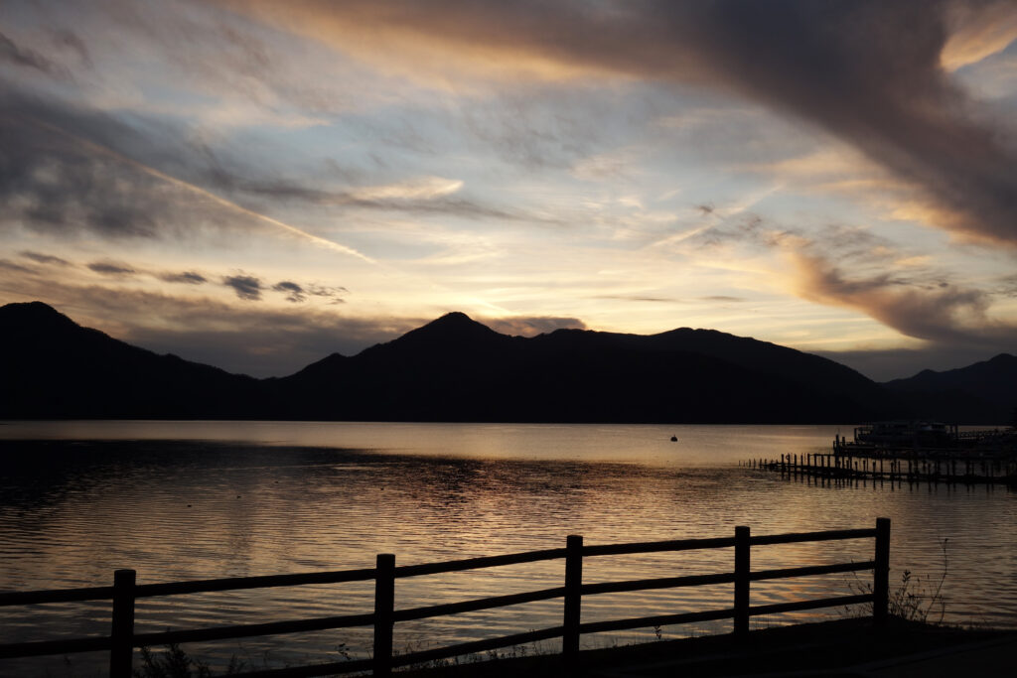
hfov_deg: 54.4
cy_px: 339
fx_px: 989
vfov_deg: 37.9
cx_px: 508
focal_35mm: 35
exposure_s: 1/125
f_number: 5.6
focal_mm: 13.09
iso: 125
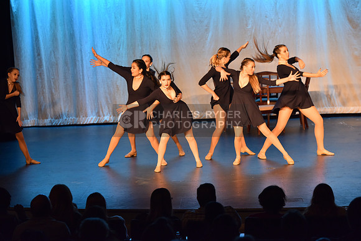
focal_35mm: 125
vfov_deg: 11.0
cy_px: 120
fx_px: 1254
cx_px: 180
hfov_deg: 16.4
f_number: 4
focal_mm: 125
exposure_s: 1/160
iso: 2000
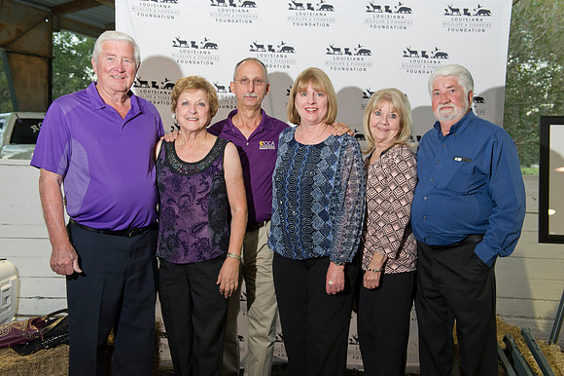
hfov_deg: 48.5
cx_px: 282
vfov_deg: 33.4
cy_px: 188
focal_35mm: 40
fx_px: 626
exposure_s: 1/100
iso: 800
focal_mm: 40
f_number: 5.6
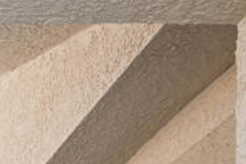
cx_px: -226
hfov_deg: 18.5
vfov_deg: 12.0
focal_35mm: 78
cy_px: 450
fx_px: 533
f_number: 9.5
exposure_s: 1/45
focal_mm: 14
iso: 200
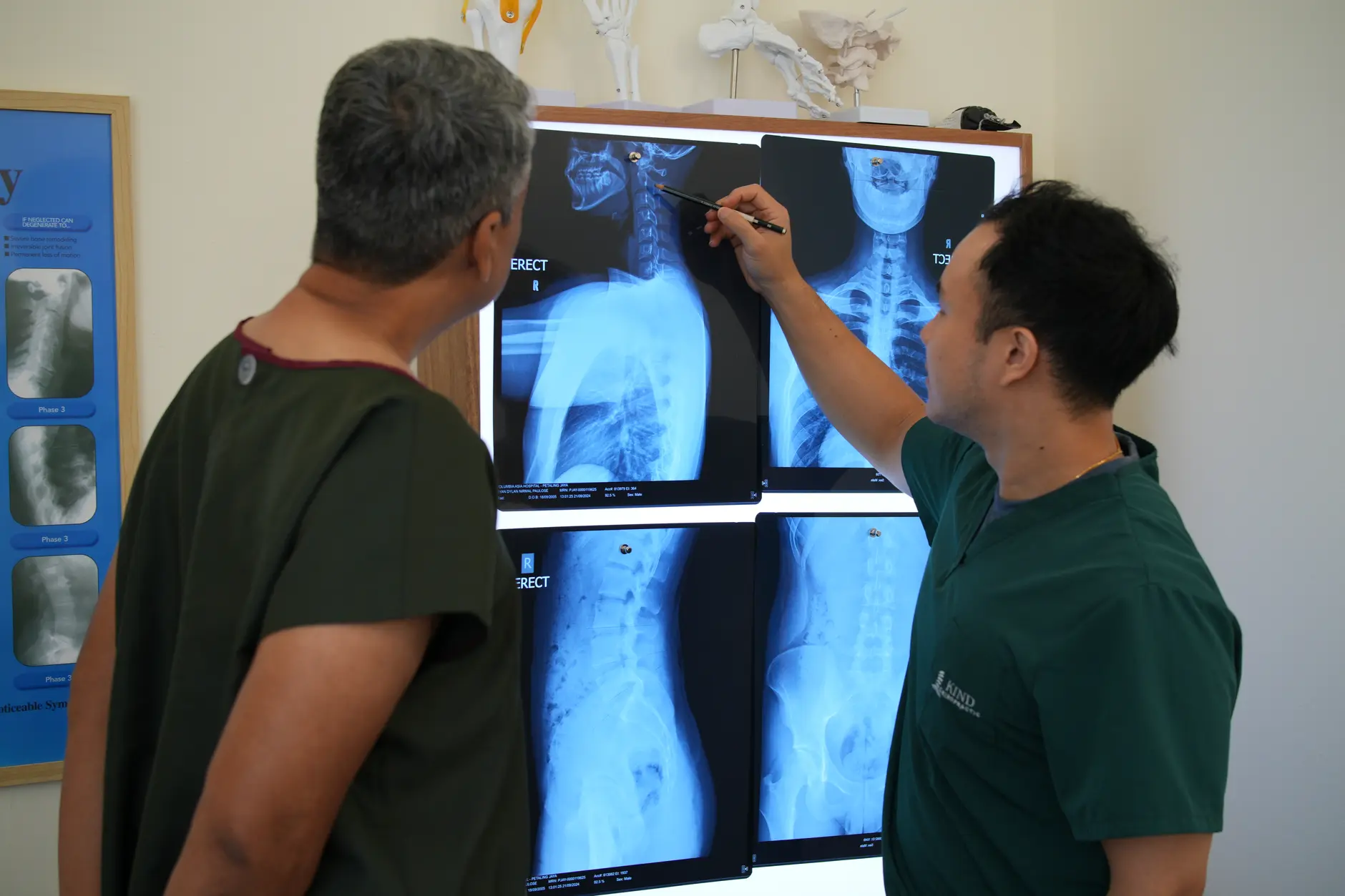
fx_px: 1961
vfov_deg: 25.7
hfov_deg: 37.9
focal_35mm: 52
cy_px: 448
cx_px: 672
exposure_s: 1/160
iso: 200
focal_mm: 35
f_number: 2.8
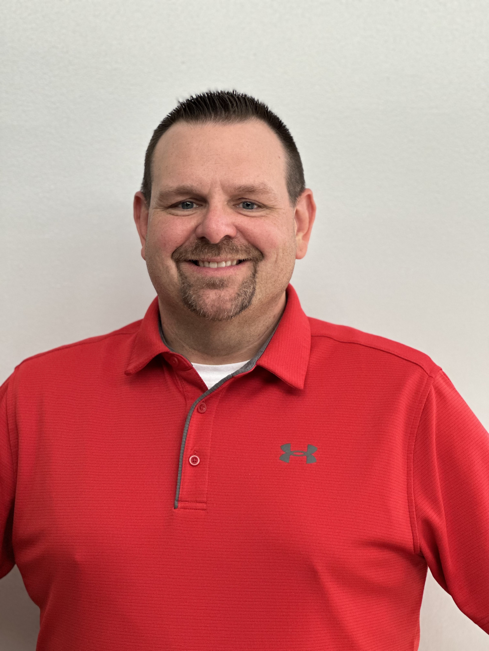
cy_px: 326
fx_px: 1450
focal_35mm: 77
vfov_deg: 25.3
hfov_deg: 19.1
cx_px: 244
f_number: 2.8
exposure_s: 1/63
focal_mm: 9
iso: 250
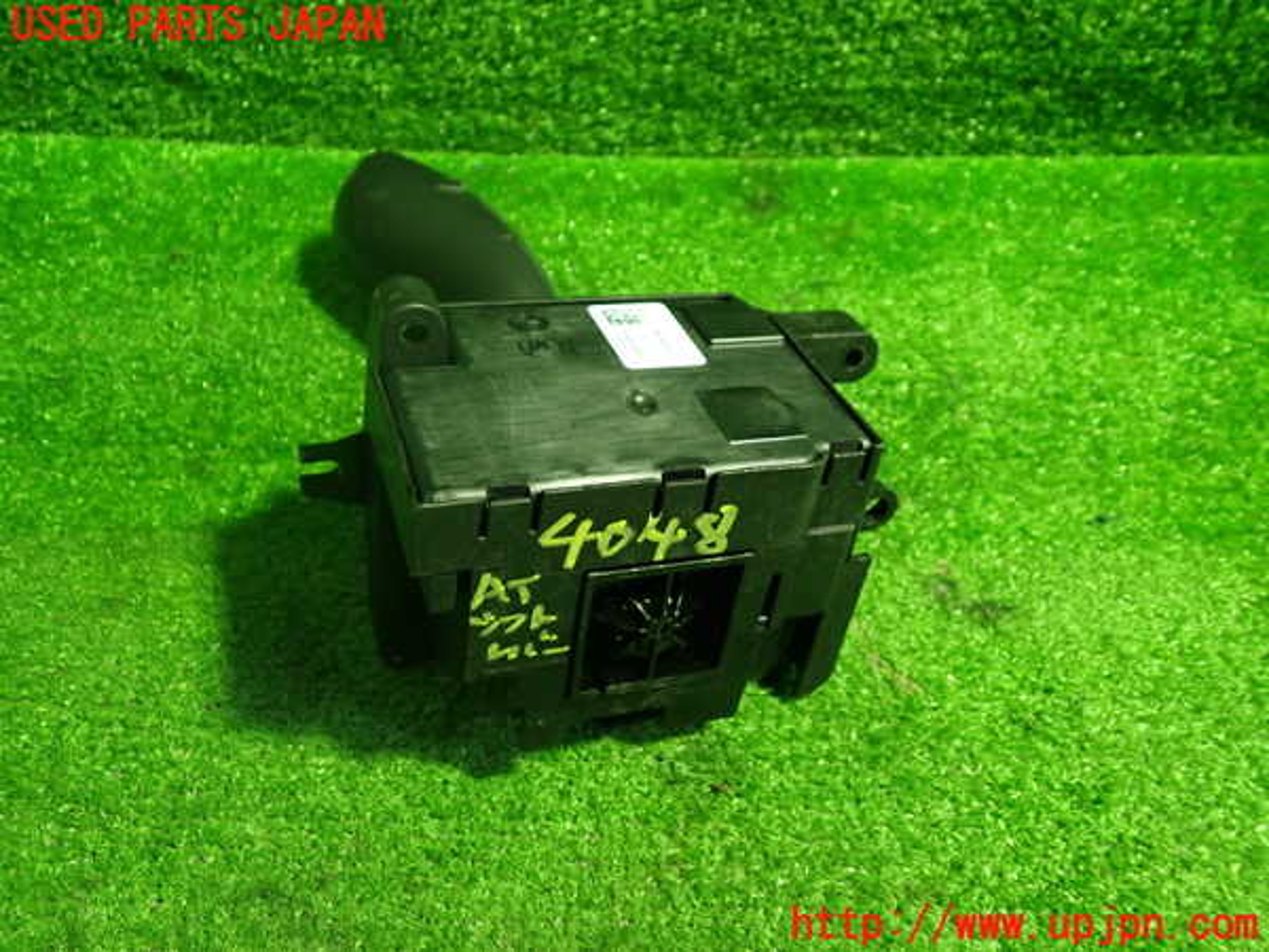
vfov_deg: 46.8
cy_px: 476
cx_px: 634
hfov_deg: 60.0
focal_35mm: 30
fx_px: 1100
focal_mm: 5.4
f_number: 2.3
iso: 500
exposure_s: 1/30
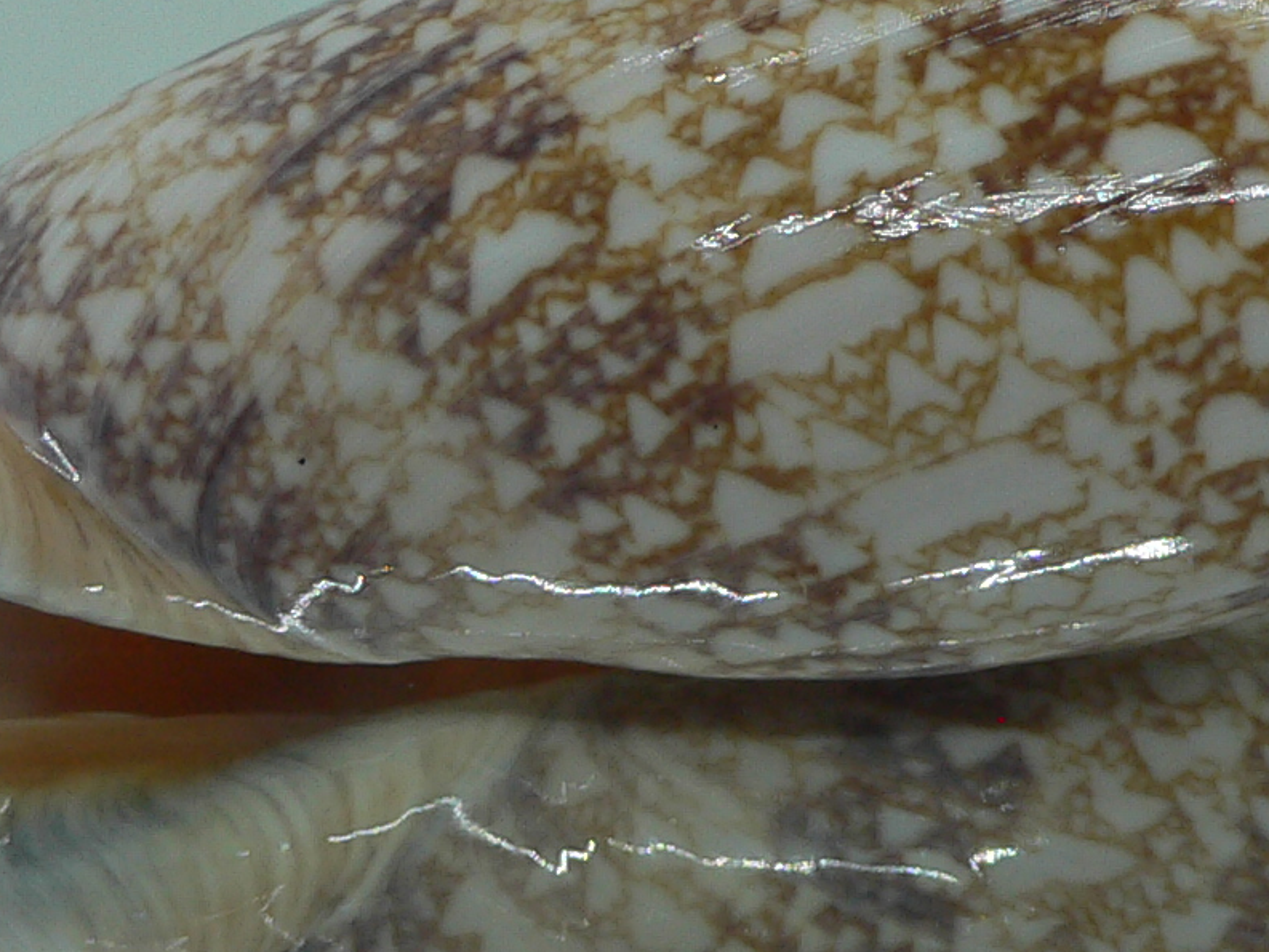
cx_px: 821
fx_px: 3263
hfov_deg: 21.9
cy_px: 482
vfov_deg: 16.6
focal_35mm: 89
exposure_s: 1/60
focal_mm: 4.6
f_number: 2.8
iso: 80
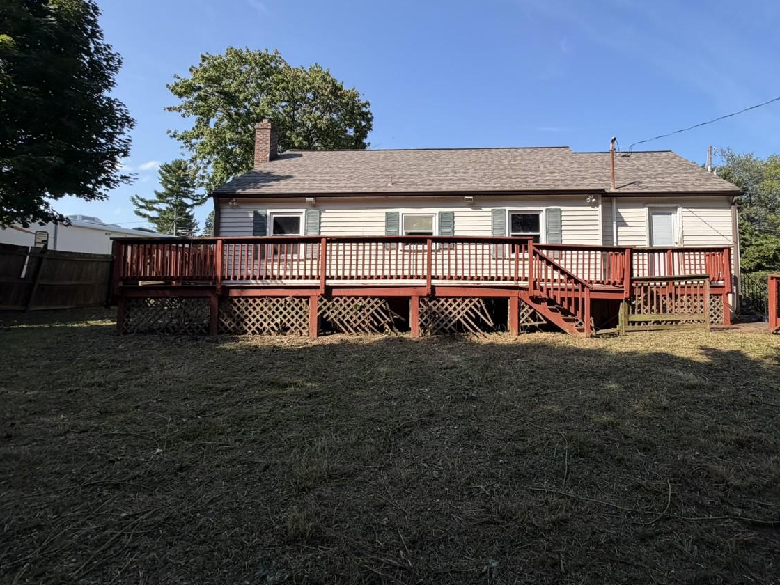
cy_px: 254
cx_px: 472
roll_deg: +0.9
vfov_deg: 71.3
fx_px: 406
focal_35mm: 18
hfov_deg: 86.5
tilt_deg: +5.2
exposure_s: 1/770
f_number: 2.2
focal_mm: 2.22
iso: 40
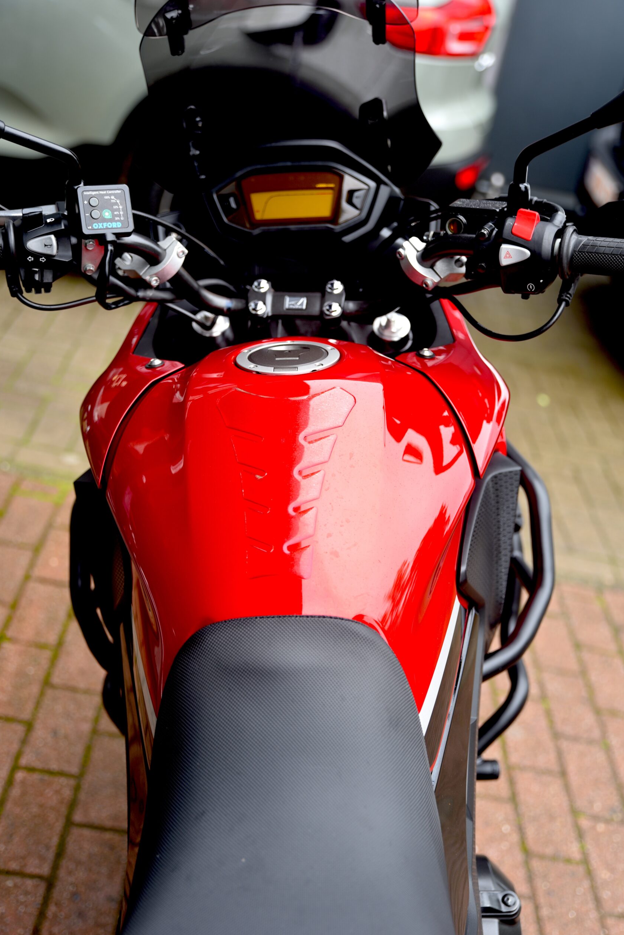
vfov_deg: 41.9
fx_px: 1221
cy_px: 465
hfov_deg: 28.7
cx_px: 318
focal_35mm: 47
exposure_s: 1/40
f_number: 2.8
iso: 100
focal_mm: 46
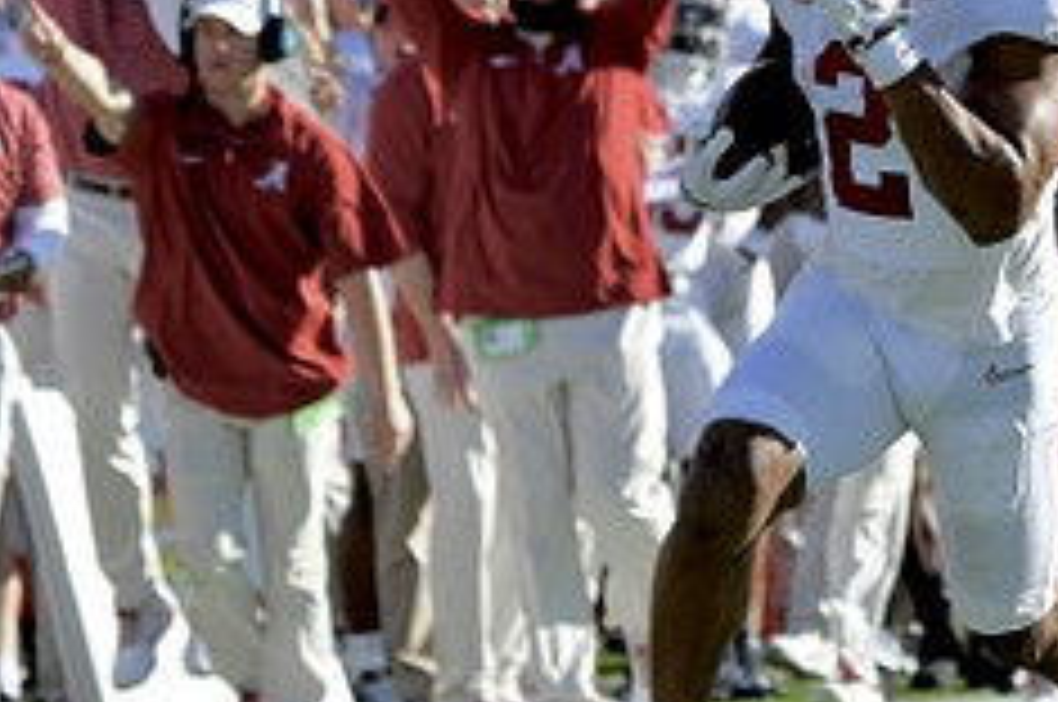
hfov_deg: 2.5
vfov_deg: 1.7
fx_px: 23948
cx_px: 905
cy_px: 324
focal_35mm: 816
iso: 320
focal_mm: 220
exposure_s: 1/1250
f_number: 5.3
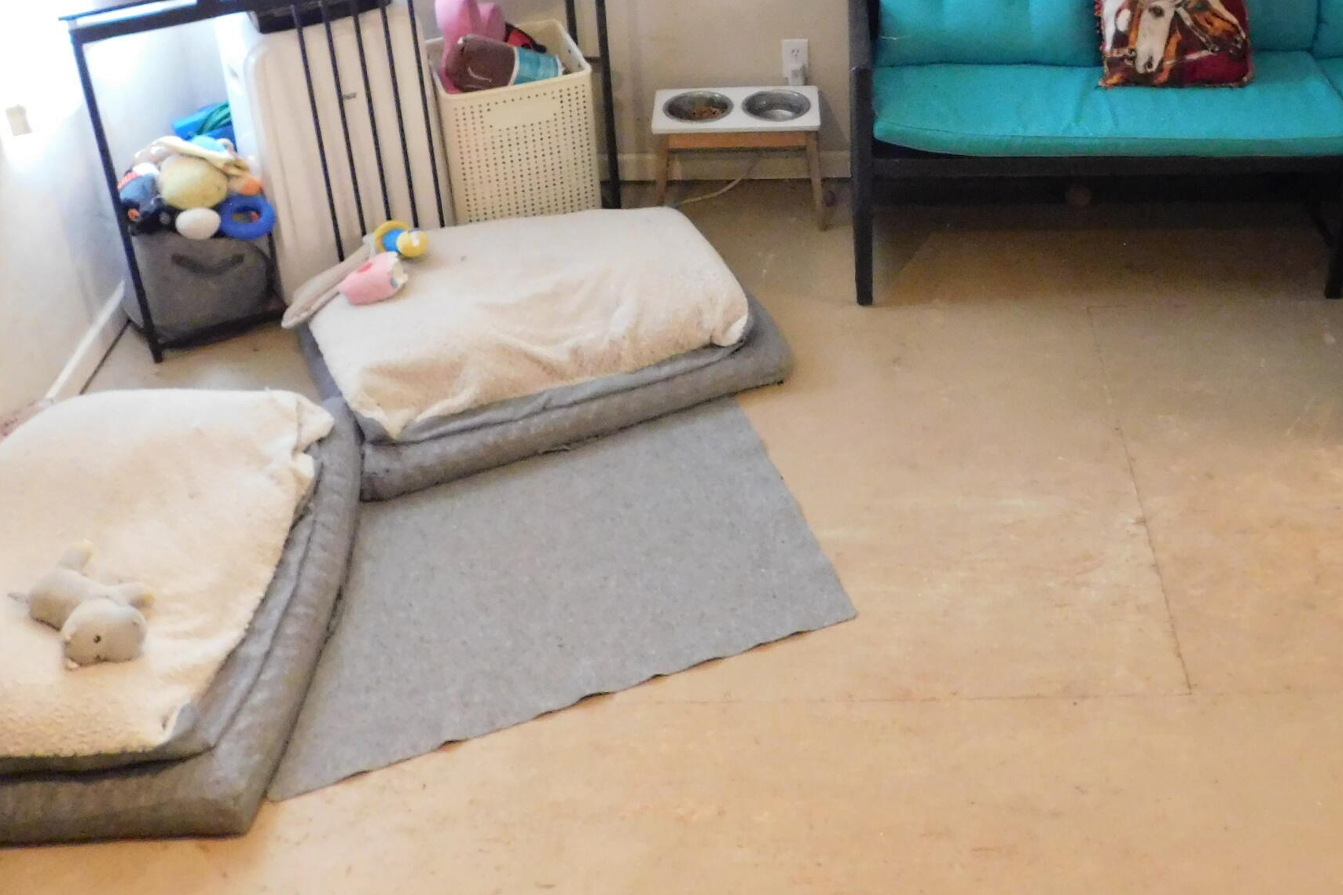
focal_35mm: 42
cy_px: 127
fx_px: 1567
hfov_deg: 46.0
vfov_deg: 30.7
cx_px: 845
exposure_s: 1/25
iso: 800
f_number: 3
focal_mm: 4
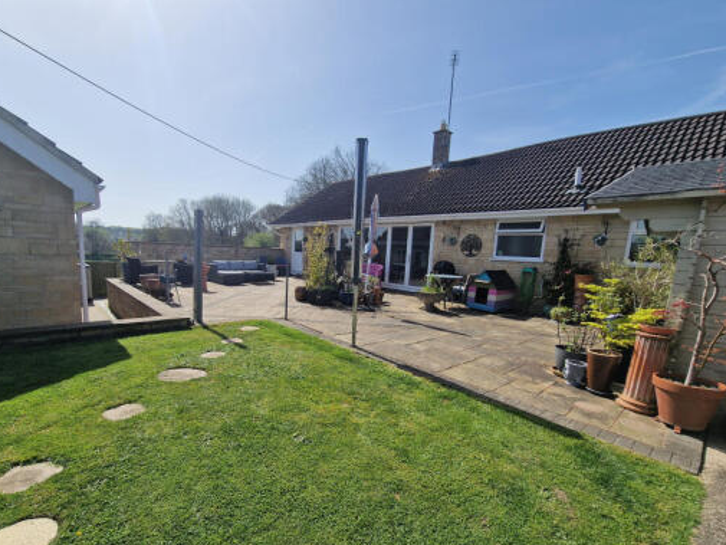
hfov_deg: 98.1
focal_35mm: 15
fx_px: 315
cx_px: 353
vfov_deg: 81.3
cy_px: 311
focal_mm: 2.2
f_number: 2.2
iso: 50
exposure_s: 1/3456
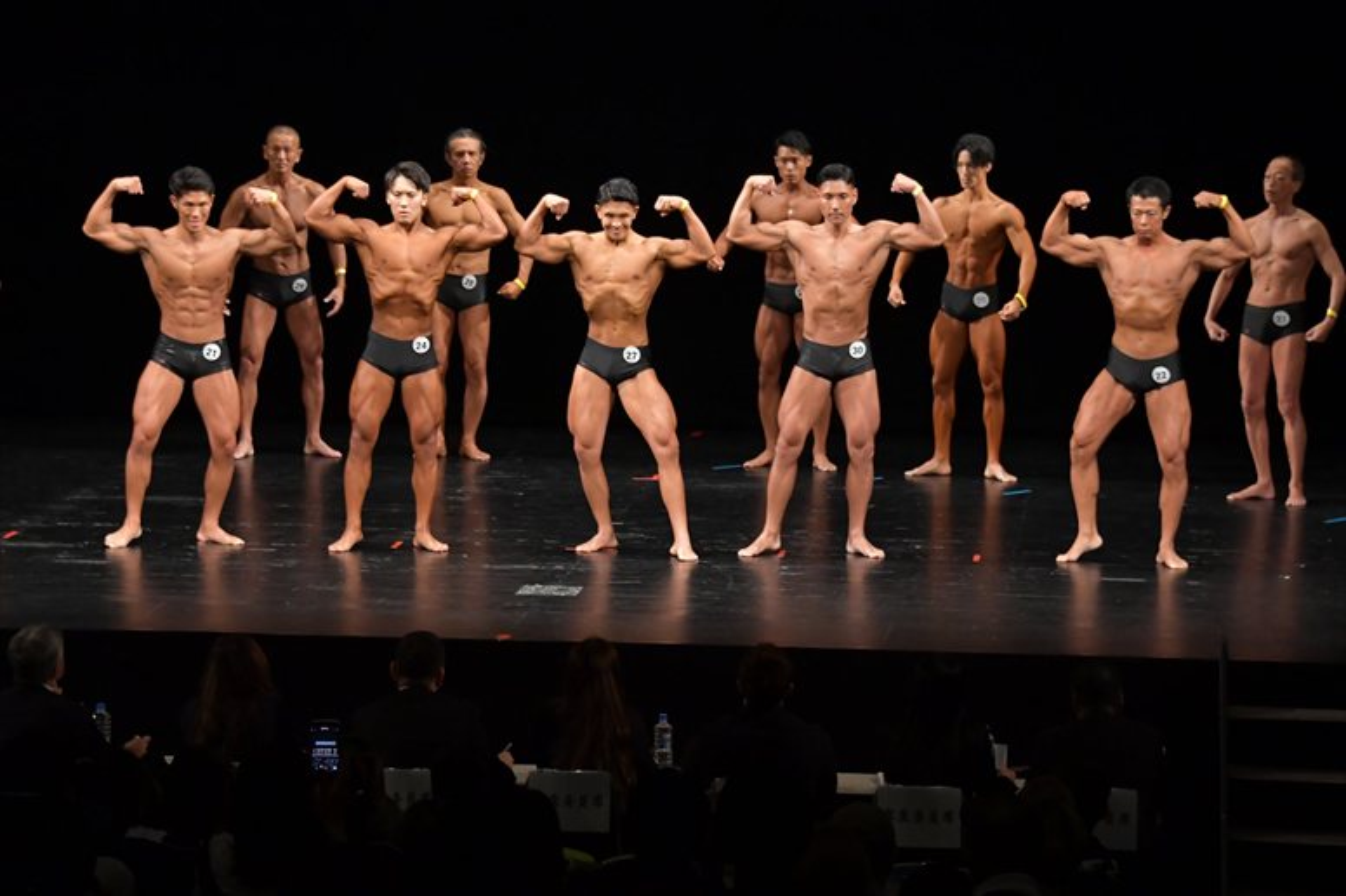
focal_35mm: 135
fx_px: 5045
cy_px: 448
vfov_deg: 10.2
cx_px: 673
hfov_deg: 15.2
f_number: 5.6
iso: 3200
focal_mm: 90
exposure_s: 1/400
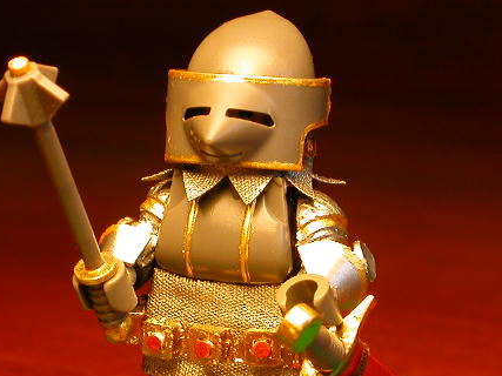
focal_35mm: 147
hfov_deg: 13.4
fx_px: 2131
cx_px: 229
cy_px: 262
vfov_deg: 10.1
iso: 100
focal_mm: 14.9
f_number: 4.6
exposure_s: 1/38.6
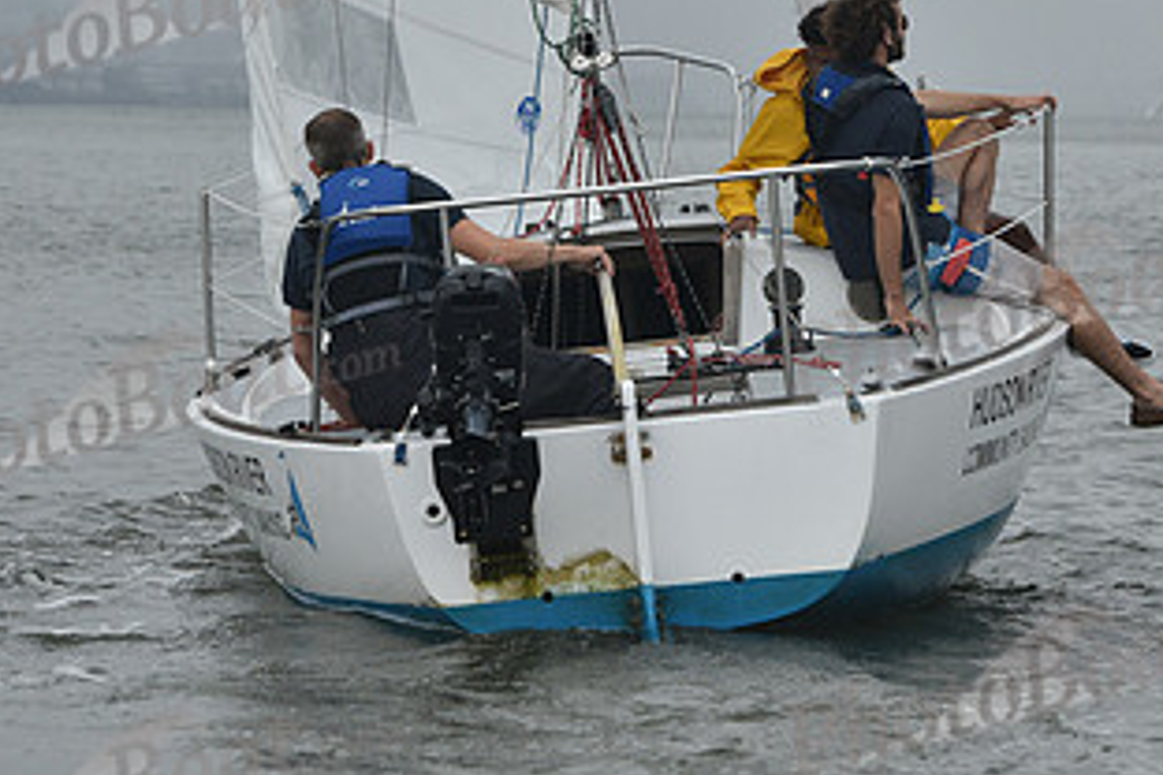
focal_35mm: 279
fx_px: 9013
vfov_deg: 4.9
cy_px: 162
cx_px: 596
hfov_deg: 7.4
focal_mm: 150
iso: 400
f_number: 7.1
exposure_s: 1/800
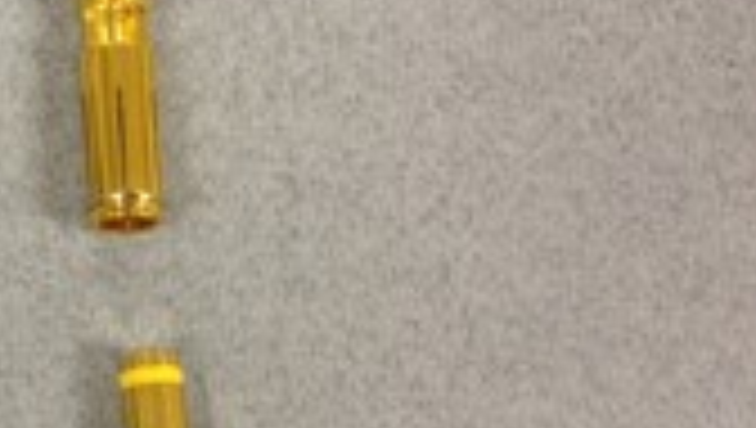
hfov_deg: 18.0
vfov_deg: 11.4
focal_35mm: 107
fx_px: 2148
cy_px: 273
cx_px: -351
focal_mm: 4.12
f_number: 2.4
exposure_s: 1/20
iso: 64
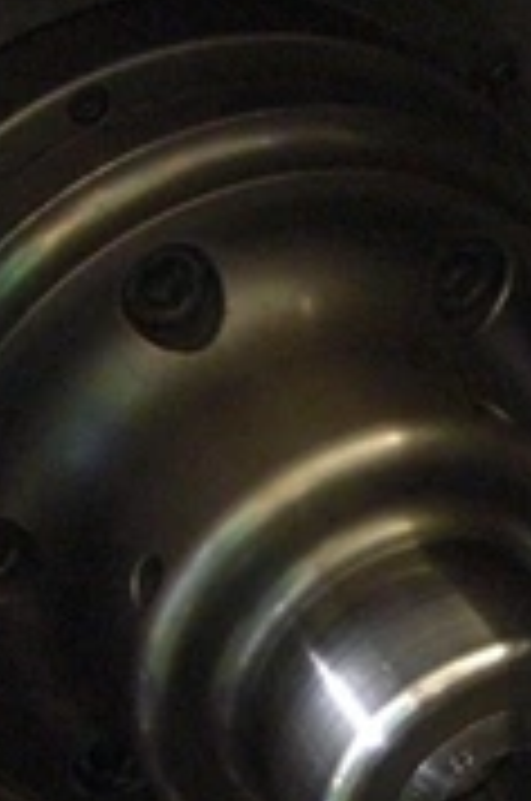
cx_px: 328
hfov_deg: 15.3
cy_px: 612
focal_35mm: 89
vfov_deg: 22.7
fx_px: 1977
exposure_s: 1/8
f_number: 2.7
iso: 800
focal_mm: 6.2
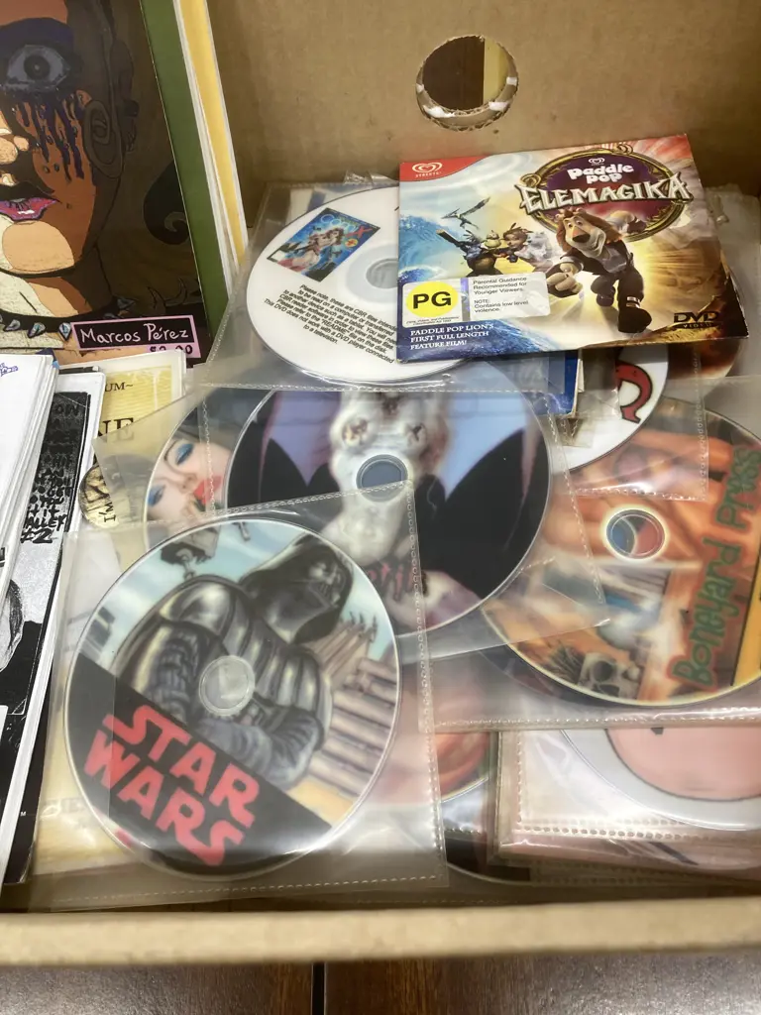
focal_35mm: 28
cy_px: 508
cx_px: 380
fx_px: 821
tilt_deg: -63.6
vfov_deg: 63.4
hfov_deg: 49.7
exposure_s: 1/50
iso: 50
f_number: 1.8
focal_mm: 3.99
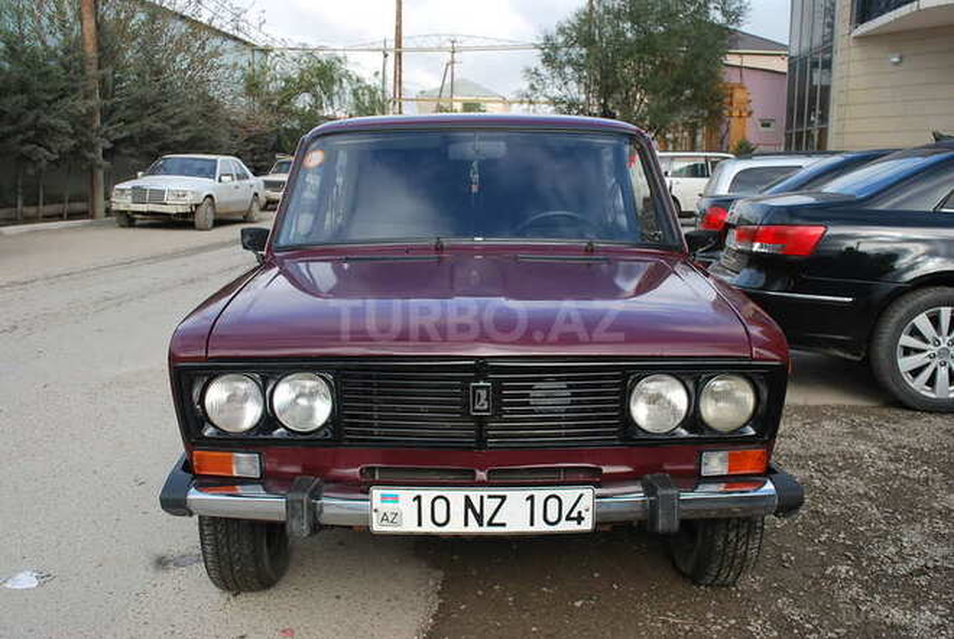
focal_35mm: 36
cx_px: 477
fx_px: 955
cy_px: 320
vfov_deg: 37.0
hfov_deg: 53.1
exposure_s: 1/160
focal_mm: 24
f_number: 6.3
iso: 100
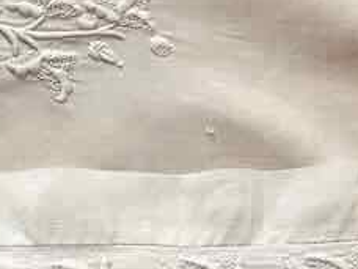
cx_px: -314
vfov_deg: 10.7
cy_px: 297
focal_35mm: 137
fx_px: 1417
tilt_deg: -73.2
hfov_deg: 12.9
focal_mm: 4.2
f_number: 1.6
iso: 80
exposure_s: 1/121
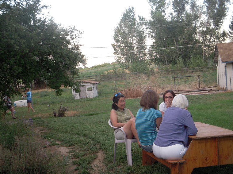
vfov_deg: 24.4
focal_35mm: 60
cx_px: 111
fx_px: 404
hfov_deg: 32.2
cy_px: 89
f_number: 3.6
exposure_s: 1/30
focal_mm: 9.4
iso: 100
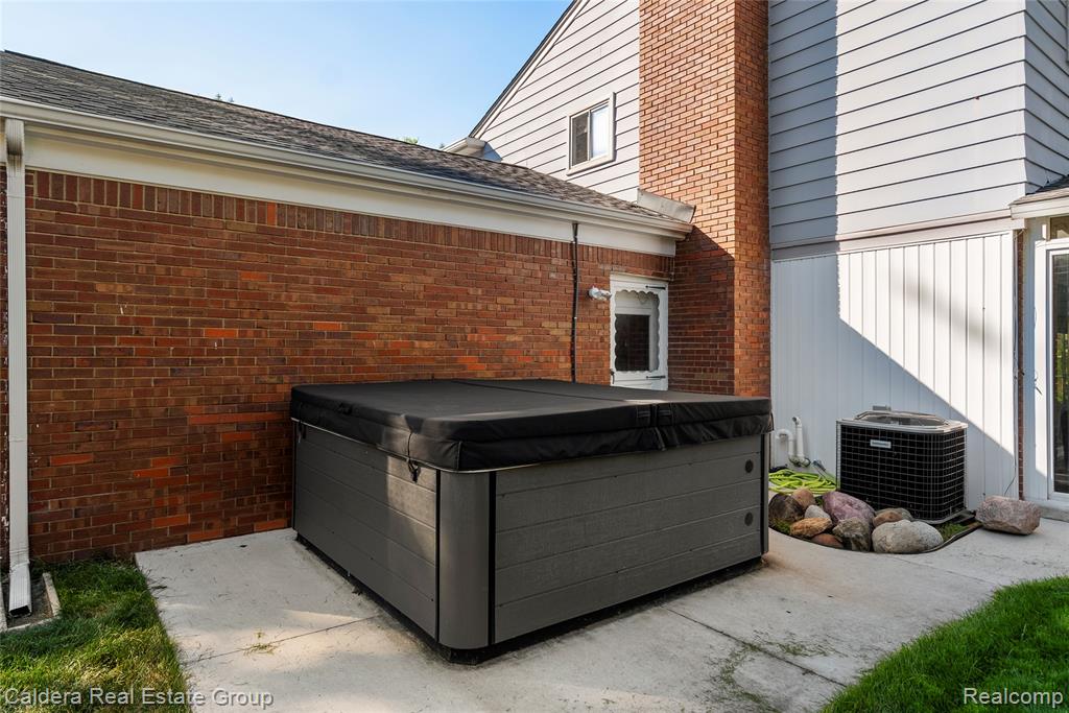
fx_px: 624
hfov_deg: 81.2
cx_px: 534
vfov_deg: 59.5
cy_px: 356
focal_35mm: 21
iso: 100
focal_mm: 21
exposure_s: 1/200
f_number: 4
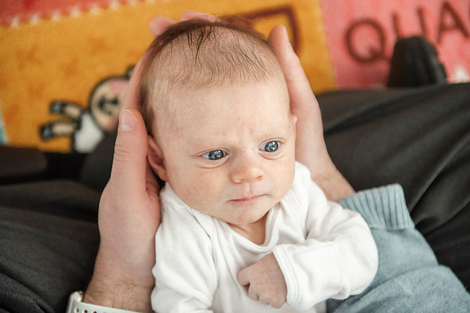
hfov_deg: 28.8
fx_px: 914
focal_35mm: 70
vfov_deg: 19.5
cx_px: 235
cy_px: 156
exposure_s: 1/160
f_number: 3.2
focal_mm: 70
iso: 800
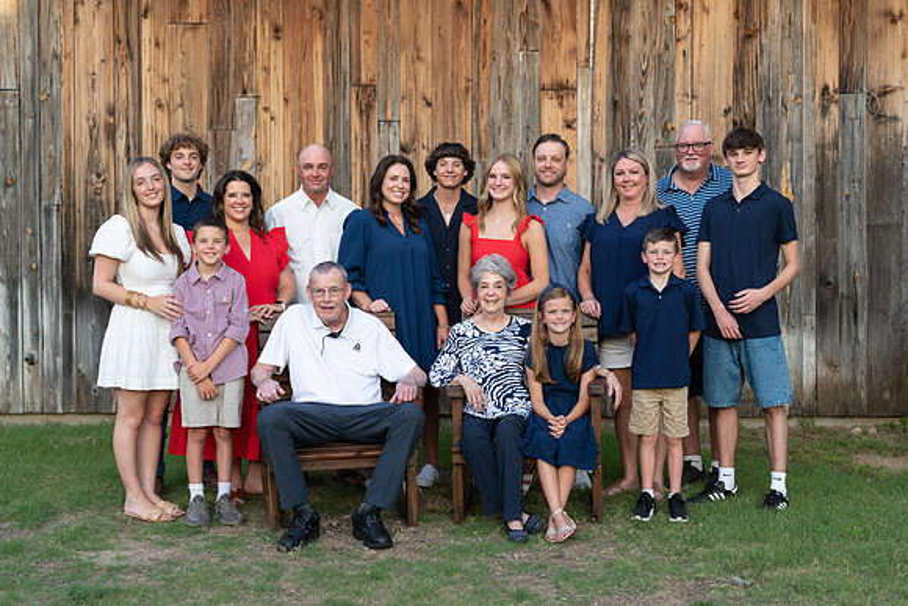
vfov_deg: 24.9
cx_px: 459
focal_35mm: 54
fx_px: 1372
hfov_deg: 36.6
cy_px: 298
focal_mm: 50
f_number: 2.2
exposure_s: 1/800
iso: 200
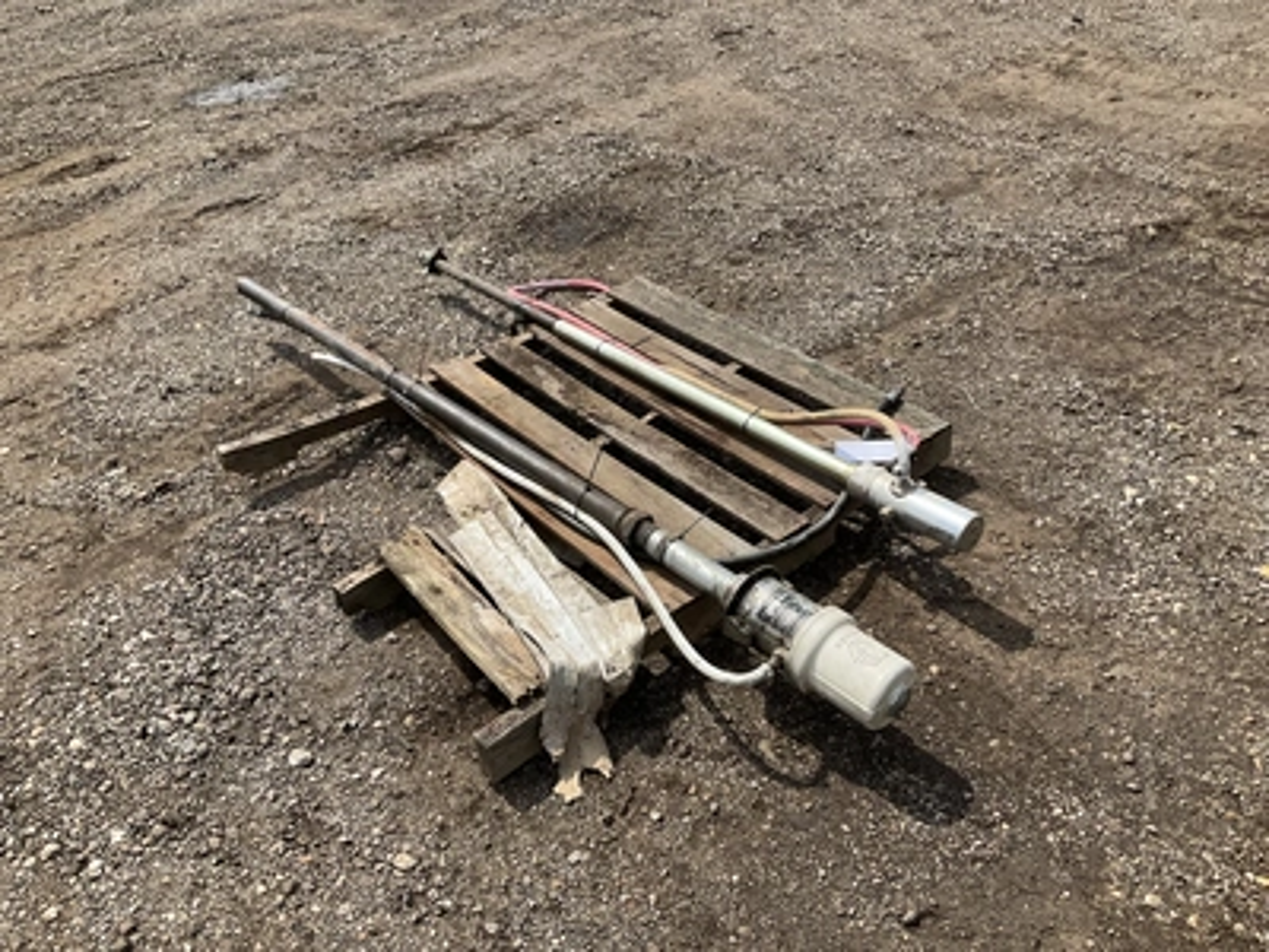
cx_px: 634
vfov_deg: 48.2
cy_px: 476
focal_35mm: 29
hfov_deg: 61.7
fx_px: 1063
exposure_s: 1/1786
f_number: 1.8
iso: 25
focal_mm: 3
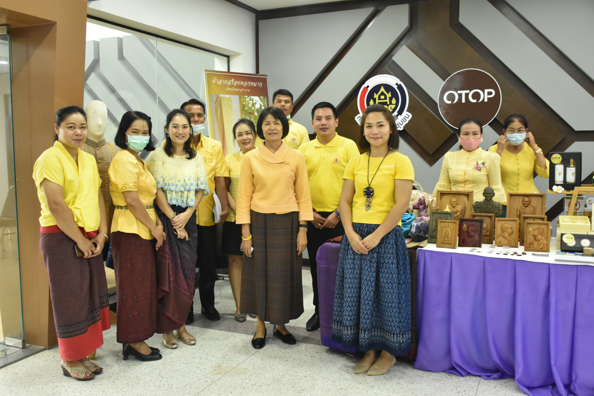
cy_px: 198
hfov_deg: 55.1
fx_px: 569
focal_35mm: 34
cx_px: 297
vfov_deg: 38.4
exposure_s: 1/80
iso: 3200
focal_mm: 23
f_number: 4.5
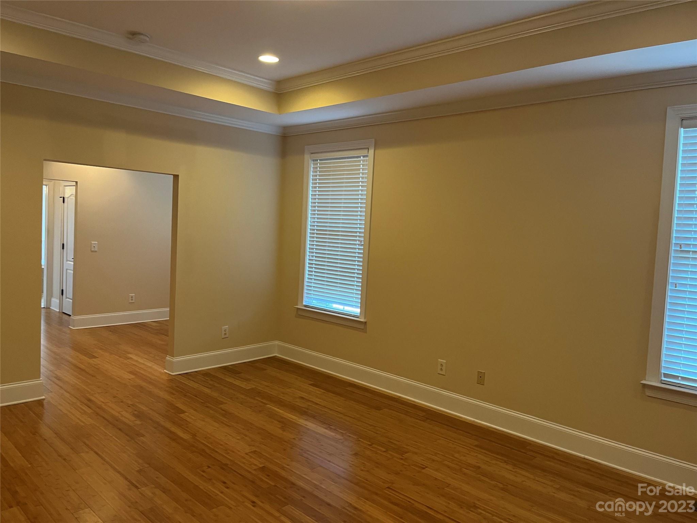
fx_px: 524
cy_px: 262
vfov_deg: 53.1
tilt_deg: -3.7
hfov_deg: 67.3
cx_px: 348
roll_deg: -2.7
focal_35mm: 26
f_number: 1.6
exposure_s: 1/60
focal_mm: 5.1
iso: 125
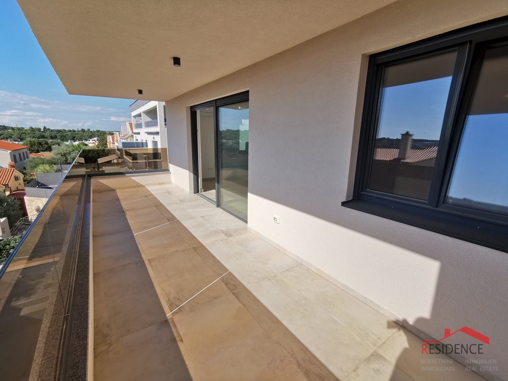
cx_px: 254
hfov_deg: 94.5
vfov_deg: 78.1
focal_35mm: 16
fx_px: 235
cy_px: 190
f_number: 2.2
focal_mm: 2.35
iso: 50
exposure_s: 1/778
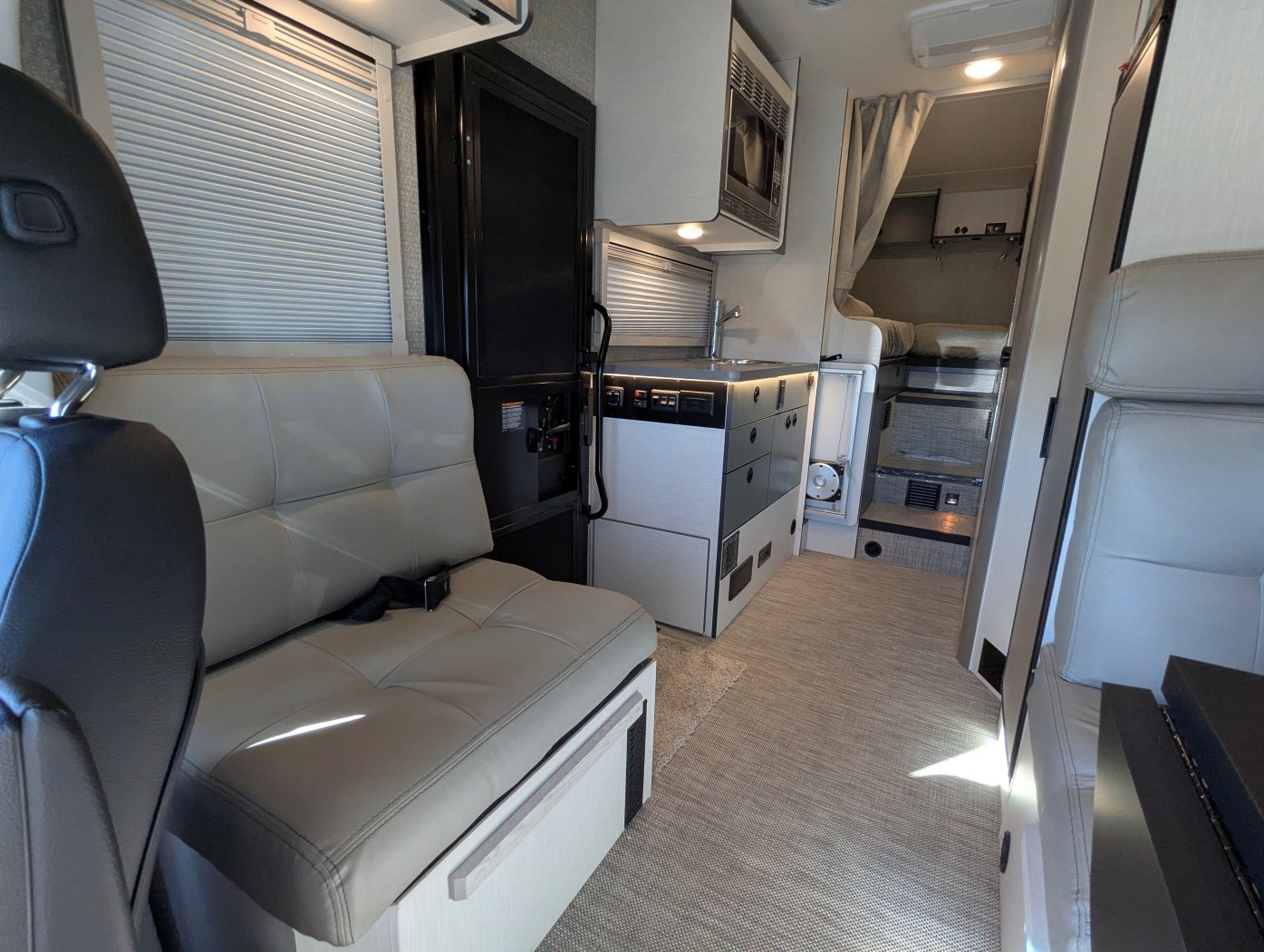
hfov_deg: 94.4
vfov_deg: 78.2
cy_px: 476
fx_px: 585
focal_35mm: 16
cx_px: 632
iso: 251
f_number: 2.2
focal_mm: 2.35
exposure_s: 1/218
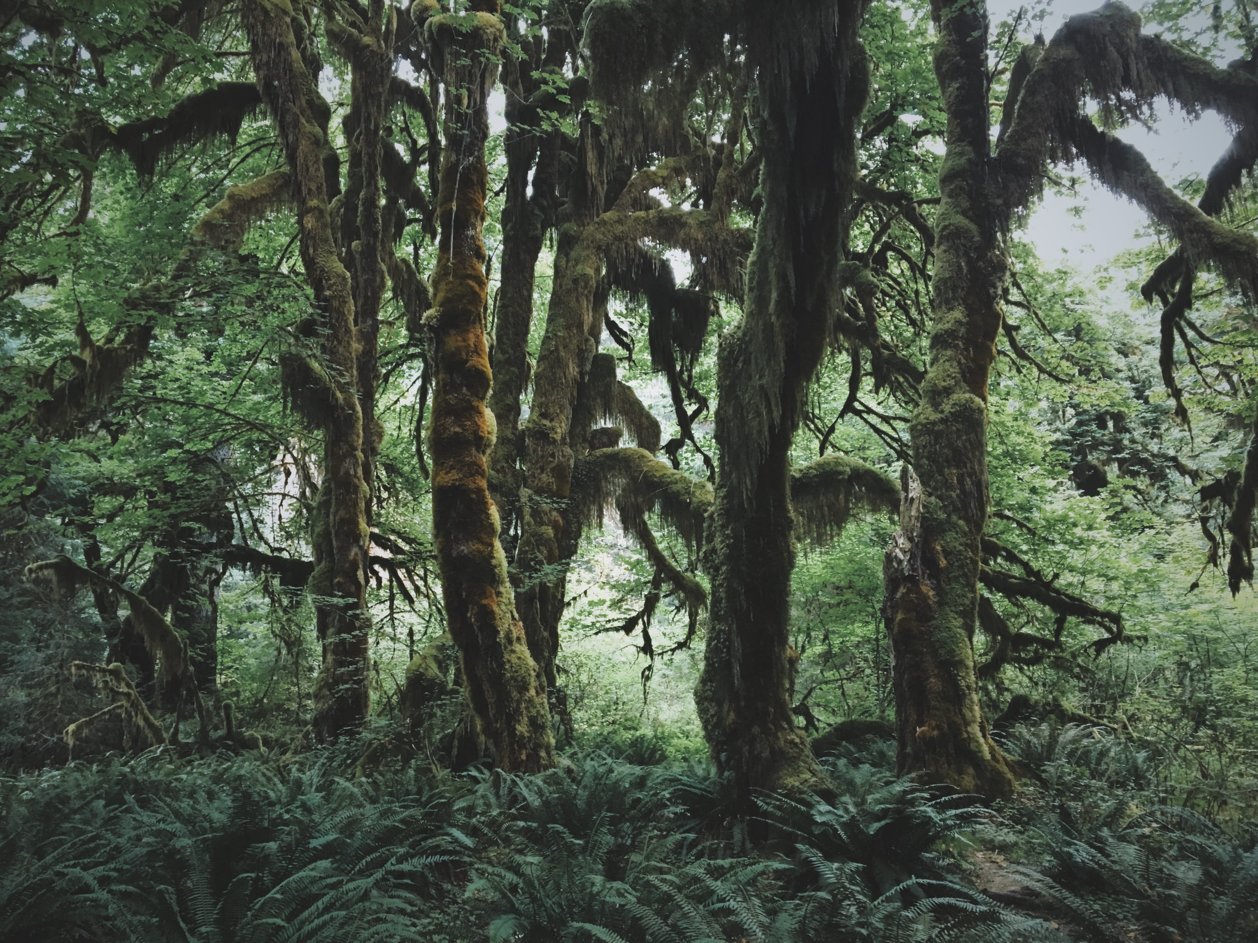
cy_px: 472
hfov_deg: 61.7
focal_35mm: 29
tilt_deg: +14.9
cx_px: 629
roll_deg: +1.5
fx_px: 1054
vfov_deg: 48.2
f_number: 2.2
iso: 200
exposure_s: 1/24
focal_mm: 4.15
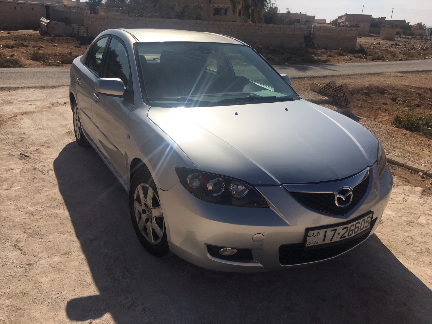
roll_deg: -2.1
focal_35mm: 29
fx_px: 362
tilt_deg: -19.2
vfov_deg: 48.2
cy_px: 162
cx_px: 216
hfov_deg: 61.7
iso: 25
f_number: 2.2
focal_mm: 4.15
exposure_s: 1/4525
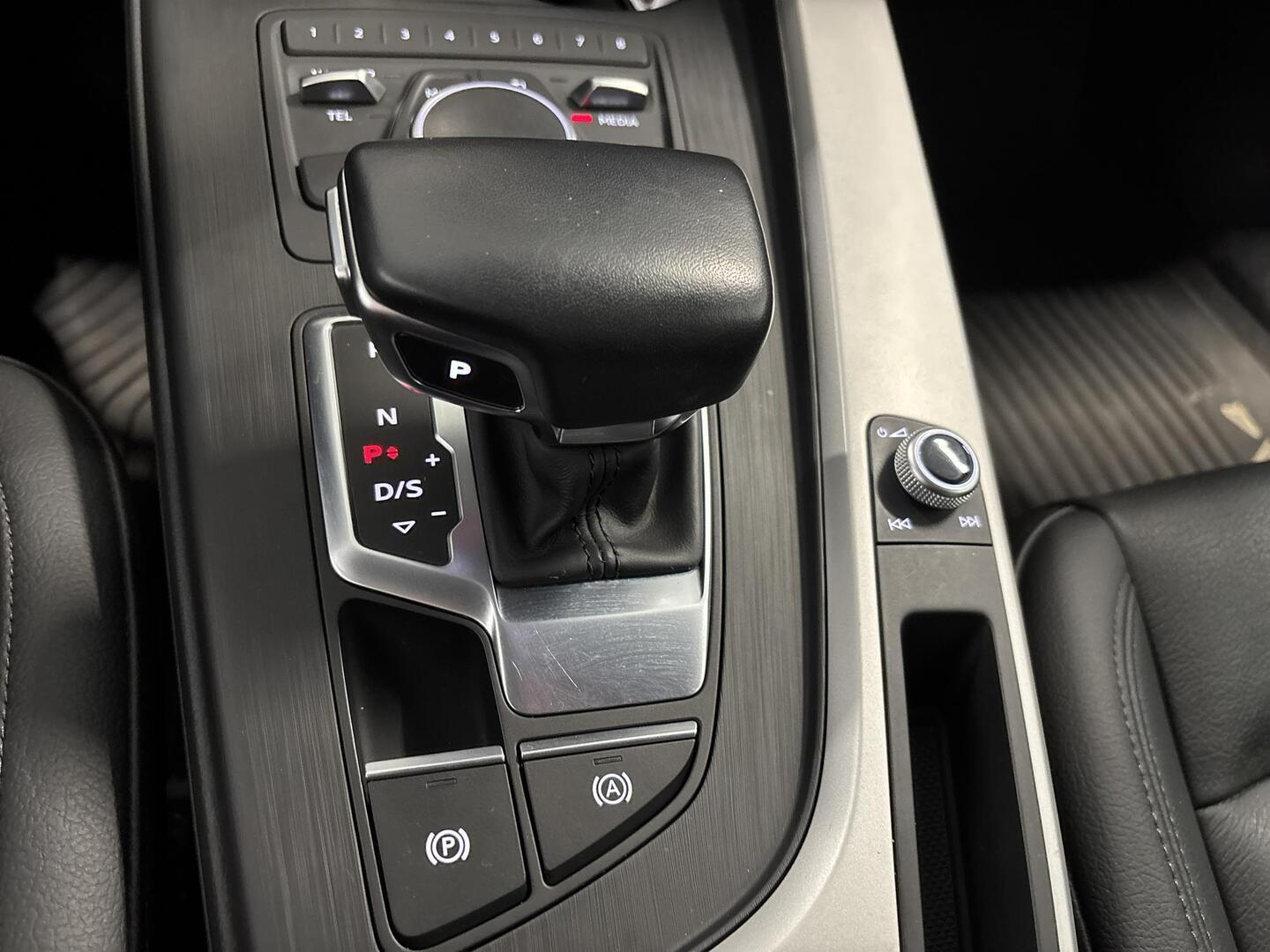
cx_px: 635
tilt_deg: -49.4
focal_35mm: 26
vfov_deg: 53.1
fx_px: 954
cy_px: 476
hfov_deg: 67.3
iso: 640
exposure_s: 1/38
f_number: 1.6
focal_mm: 5.96
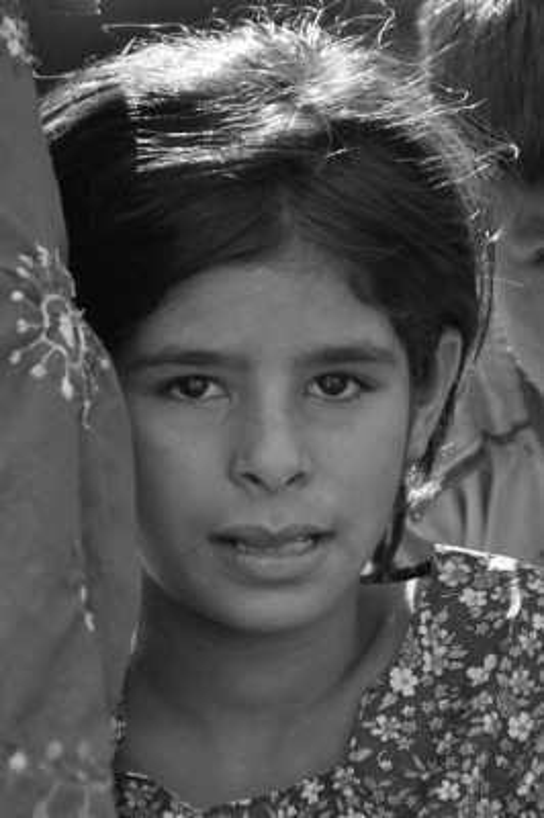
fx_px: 10217
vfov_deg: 4.6
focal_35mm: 450
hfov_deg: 3.0
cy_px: 409
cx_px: 272
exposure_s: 1/250
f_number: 6.3
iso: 400
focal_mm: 300
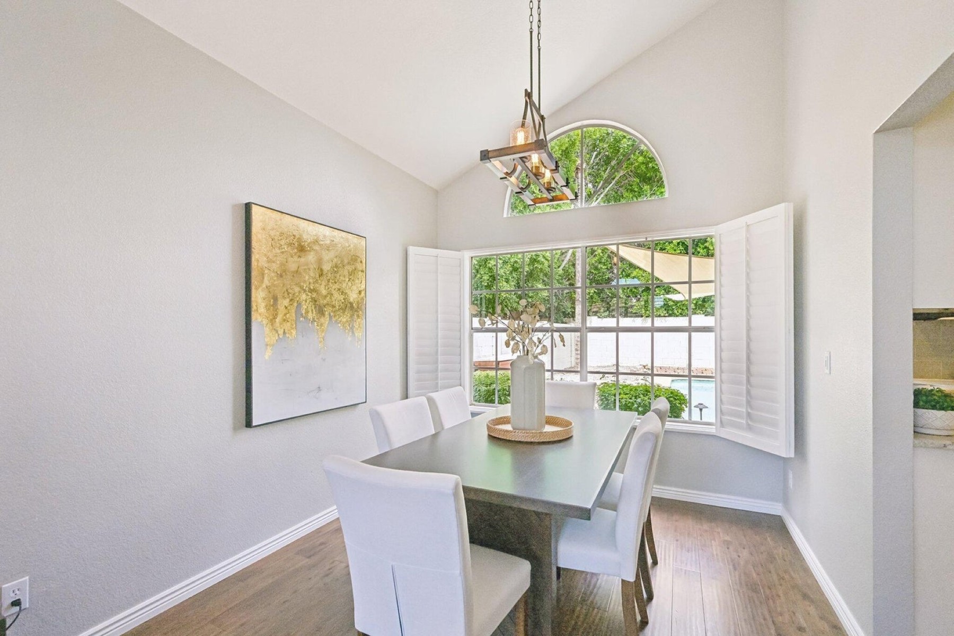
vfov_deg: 75.5
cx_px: 477
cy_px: 318
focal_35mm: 16
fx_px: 411
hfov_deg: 98.5
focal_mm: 15.5
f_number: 8
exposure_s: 1/320
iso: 640
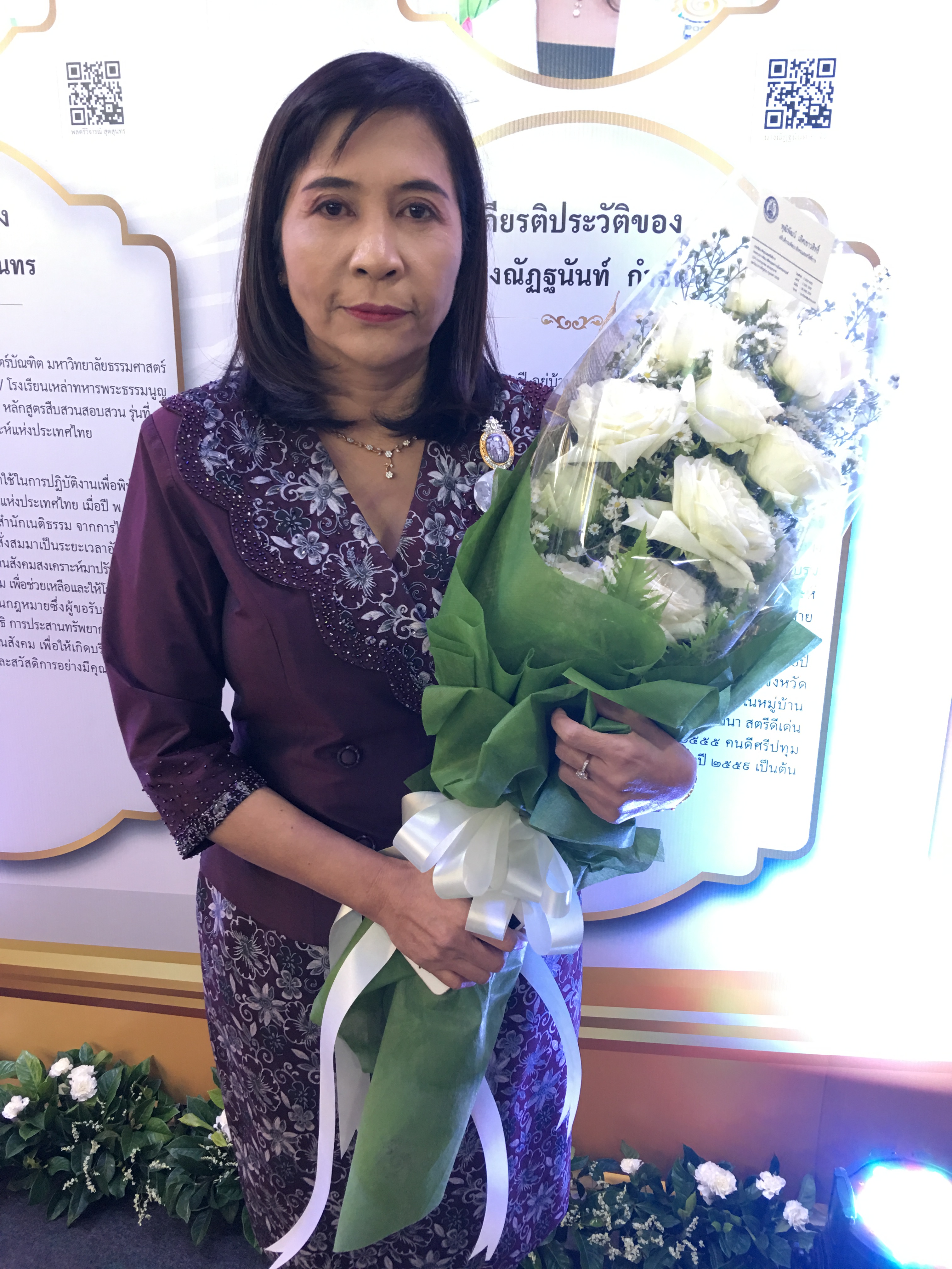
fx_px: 1063
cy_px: 634
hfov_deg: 48.2
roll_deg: -0.5
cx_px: 476
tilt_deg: -17.2
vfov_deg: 61.7
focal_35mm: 29
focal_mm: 4.15
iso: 64
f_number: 2.2
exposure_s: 1/17
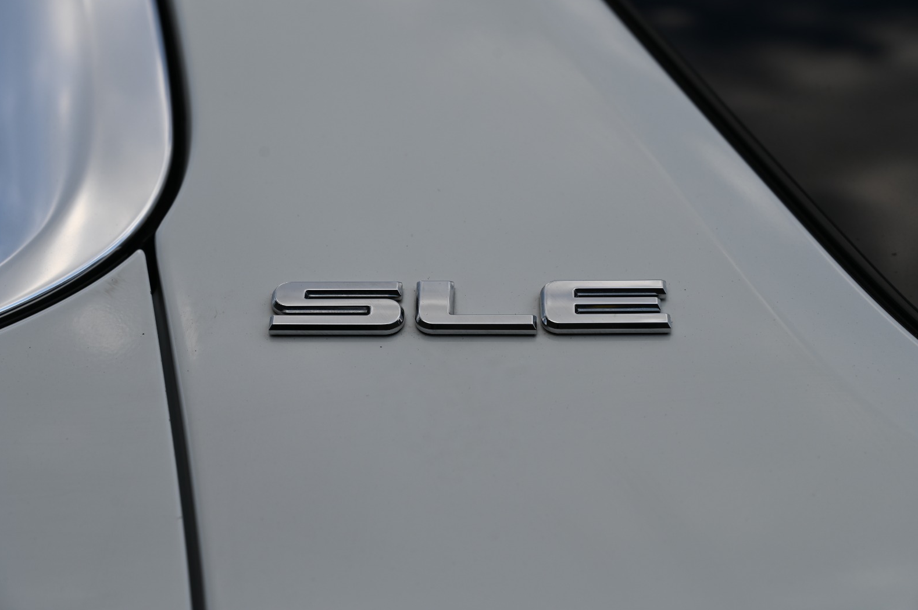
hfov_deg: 28.1
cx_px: 451
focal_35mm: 72
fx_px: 1834
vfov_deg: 18.9
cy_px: 297
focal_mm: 70
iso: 100
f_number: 7.1
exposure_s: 1/320
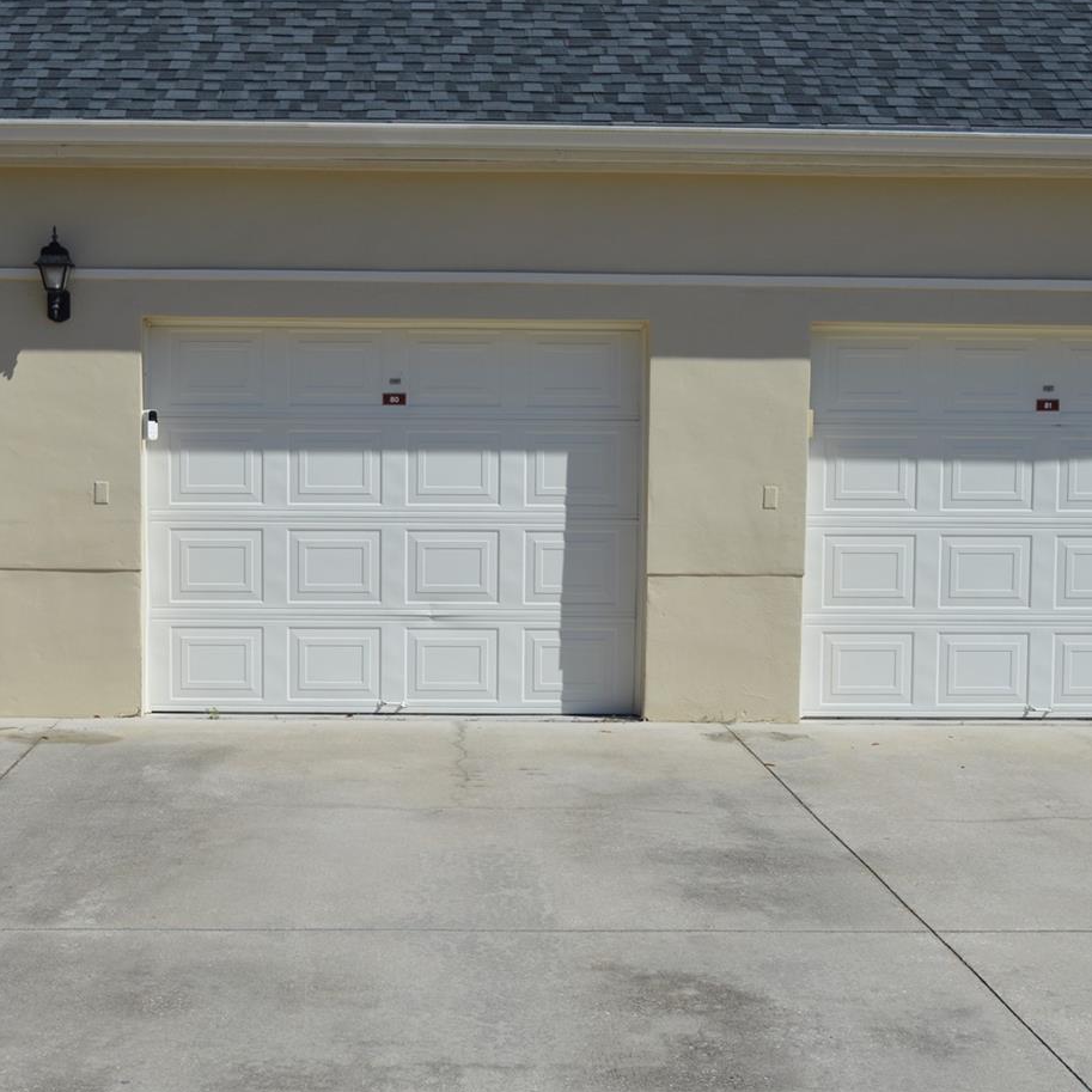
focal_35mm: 58
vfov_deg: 29.5
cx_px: 420
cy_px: 631
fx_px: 2070
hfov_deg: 29.5
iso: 100
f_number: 9
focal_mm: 26
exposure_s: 1/320
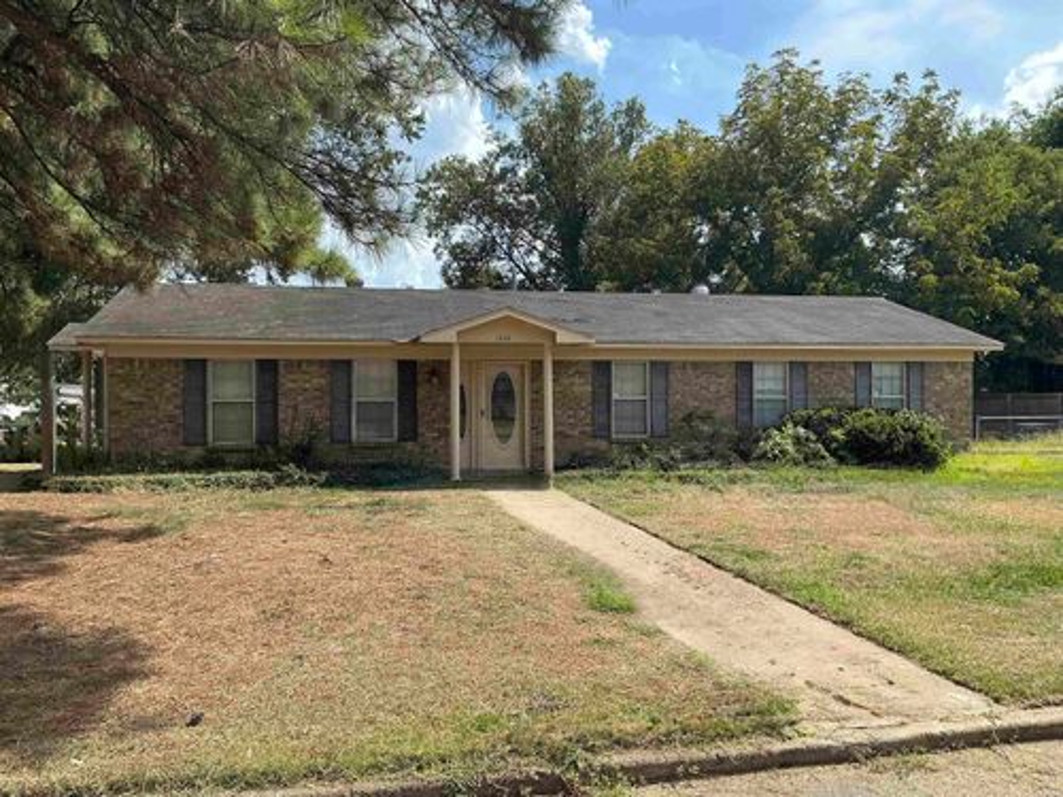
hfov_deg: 63.4
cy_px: 398
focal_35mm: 28
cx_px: 532
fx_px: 860
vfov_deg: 49.7
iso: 25
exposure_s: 1/1311
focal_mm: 3
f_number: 1.8
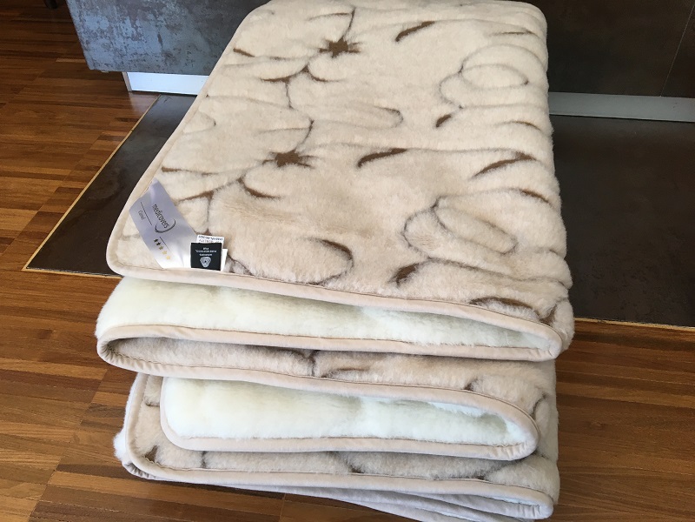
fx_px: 582
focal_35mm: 29
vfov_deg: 48.2
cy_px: 261
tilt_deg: -43.2
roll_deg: +3.1
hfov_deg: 61.7
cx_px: 348
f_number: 2.2
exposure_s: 1/33
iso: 50
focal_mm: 4.15
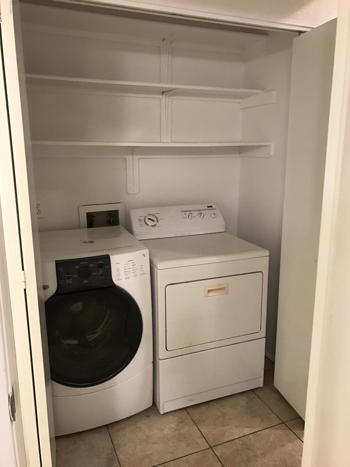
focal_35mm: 28
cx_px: 175
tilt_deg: -12.2
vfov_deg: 63.4
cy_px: 234
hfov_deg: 49.7
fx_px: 377
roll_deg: -0.4
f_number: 1.8
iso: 50
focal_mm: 3.99
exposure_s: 1/15
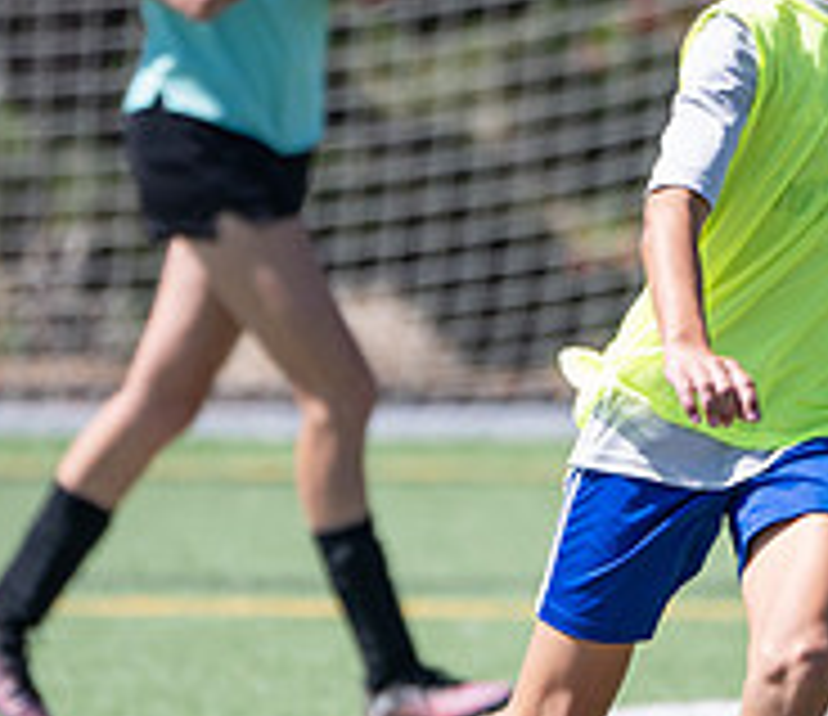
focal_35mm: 625
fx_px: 15806
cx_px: 578
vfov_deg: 2.6
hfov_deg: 3.0
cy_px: 468
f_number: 2.8
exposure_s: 1/800
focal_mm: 180
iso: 64
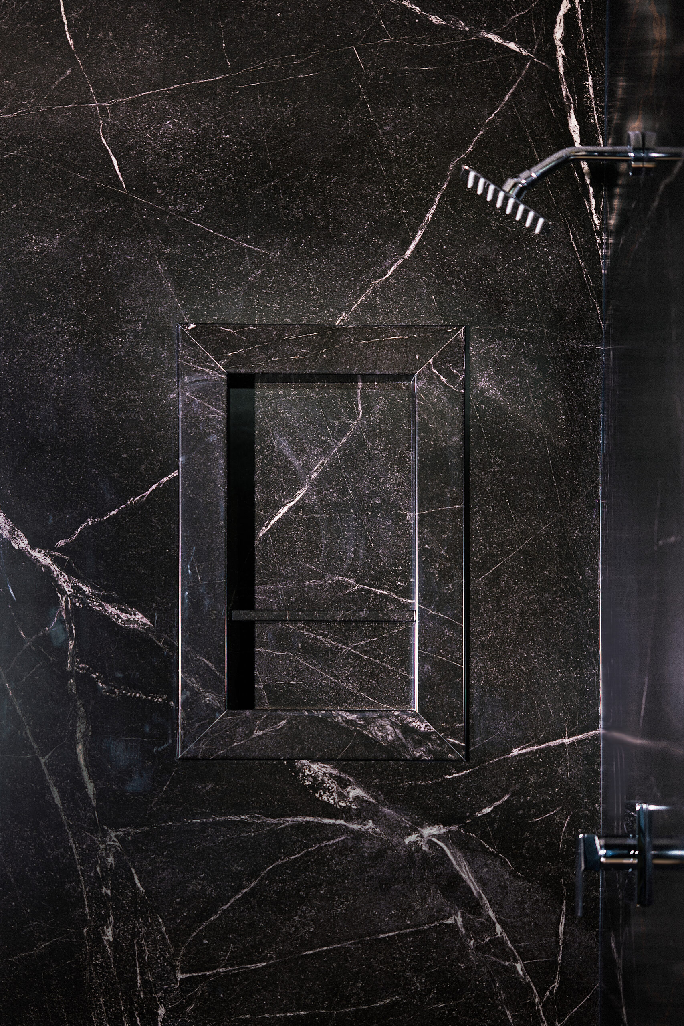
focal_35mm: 105
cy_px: 513
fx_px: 2992
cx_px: 342
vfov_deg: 19.5
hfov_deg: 13.0
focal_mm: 105
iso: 100
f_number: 2.8
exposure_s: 1/100
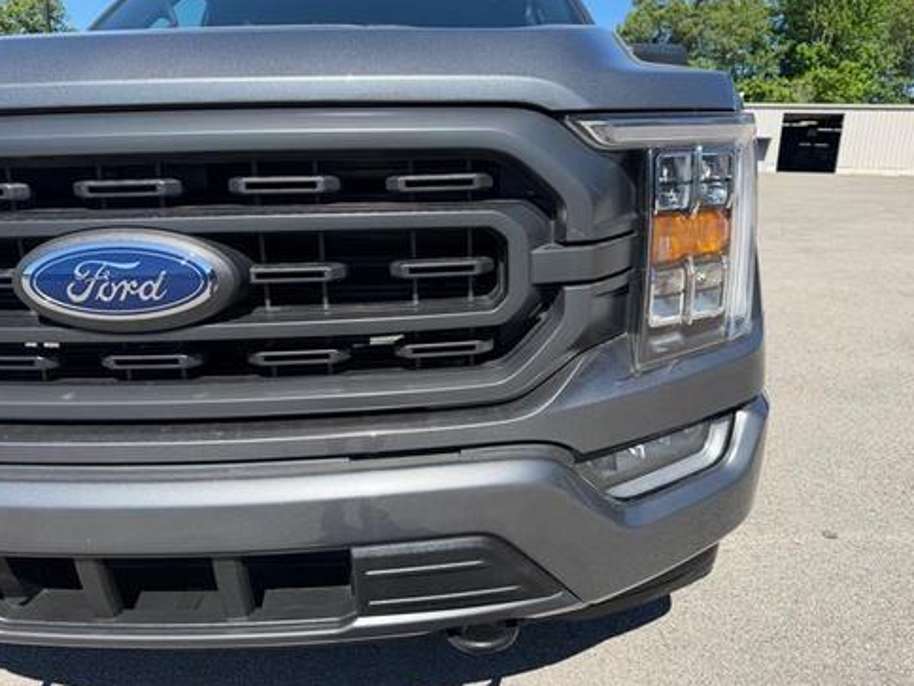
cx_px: 453
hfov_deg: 69.4
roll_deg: -1.6
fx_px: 660
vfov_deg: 54.9
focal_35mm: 25
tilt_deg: -12.9
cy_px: 336
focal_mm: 6.76
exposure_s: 1/3279
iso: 100
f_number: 1.78
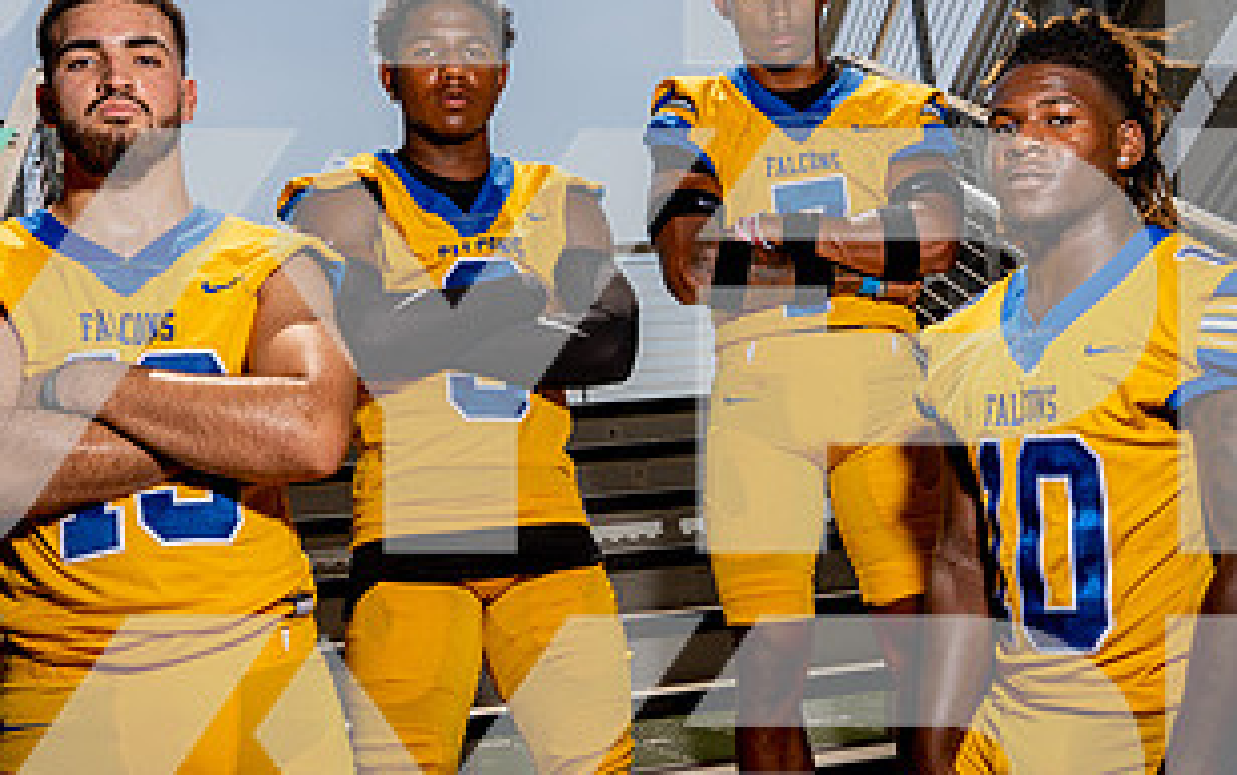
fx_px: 1552
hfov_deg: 43.5
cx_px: 618
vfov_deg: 28.0
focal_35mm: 46
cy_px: 343
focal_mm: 24
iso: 100
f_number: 8
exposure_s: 1/250
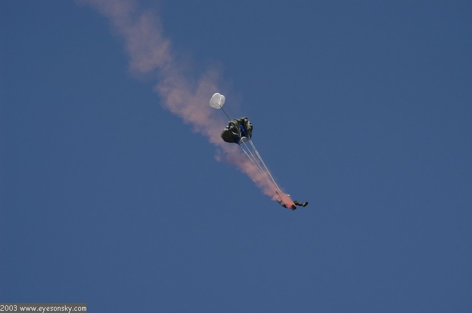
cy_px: 156
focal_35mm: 420
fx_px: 5501
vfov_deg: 3.3
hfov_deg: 4.9
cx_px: 236
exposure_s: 1/1250
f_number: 5.3
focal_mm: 280
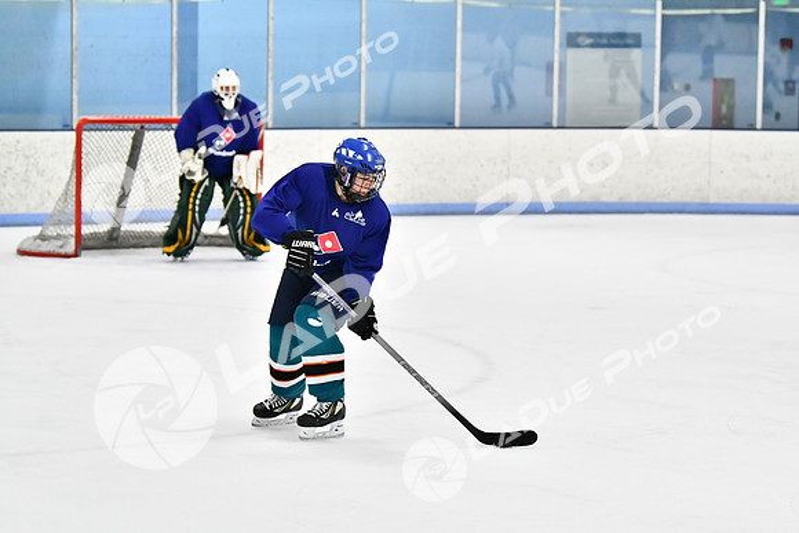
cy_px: 266
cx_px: 400
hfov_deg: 15.9
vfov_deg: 10.6
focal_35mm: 129
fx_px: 2864
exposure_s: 1/1250
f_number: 3.2
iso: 6400
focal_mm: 86
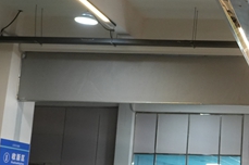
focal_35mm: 84
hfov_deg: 22.0
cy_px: 90
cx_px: 315
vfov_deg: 16.2
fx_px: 580
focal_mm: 24
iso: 3200
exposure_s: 1/60
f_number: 4
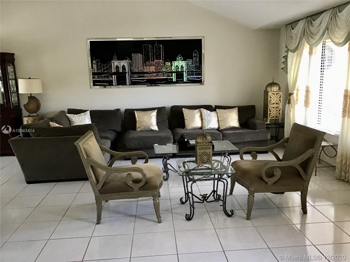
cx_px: 175
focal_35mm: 31
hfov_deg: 58.4
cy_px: 131
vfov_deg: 45.4
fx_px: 313
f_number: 2.4
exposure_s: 1/30
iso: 160
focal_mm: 3.3
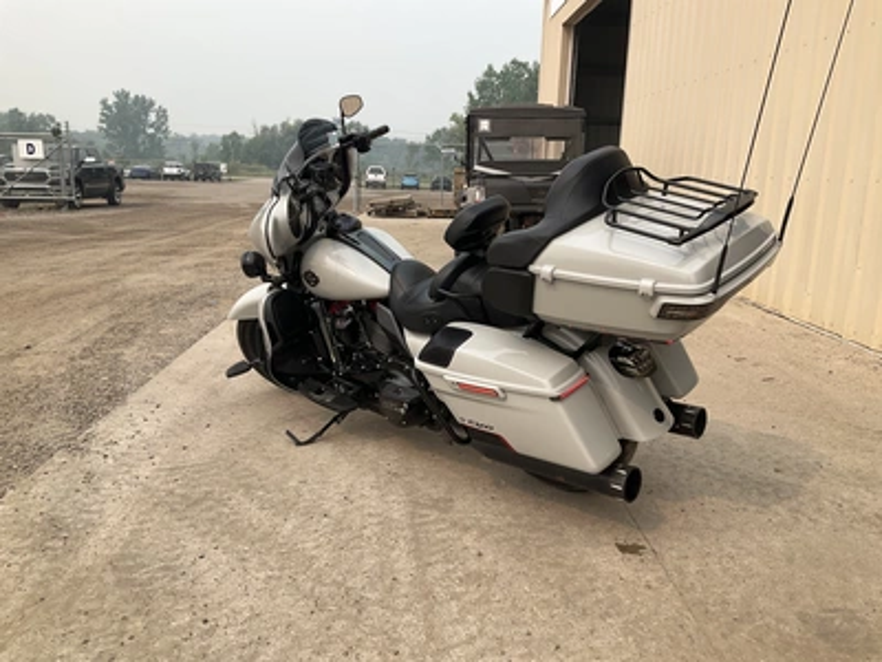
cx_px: 441
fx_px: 739
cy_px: 331
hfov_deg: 61.7
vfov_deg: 48.2
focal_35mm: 29
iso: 25
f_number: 1.8
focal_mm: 3
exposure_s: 1/1279
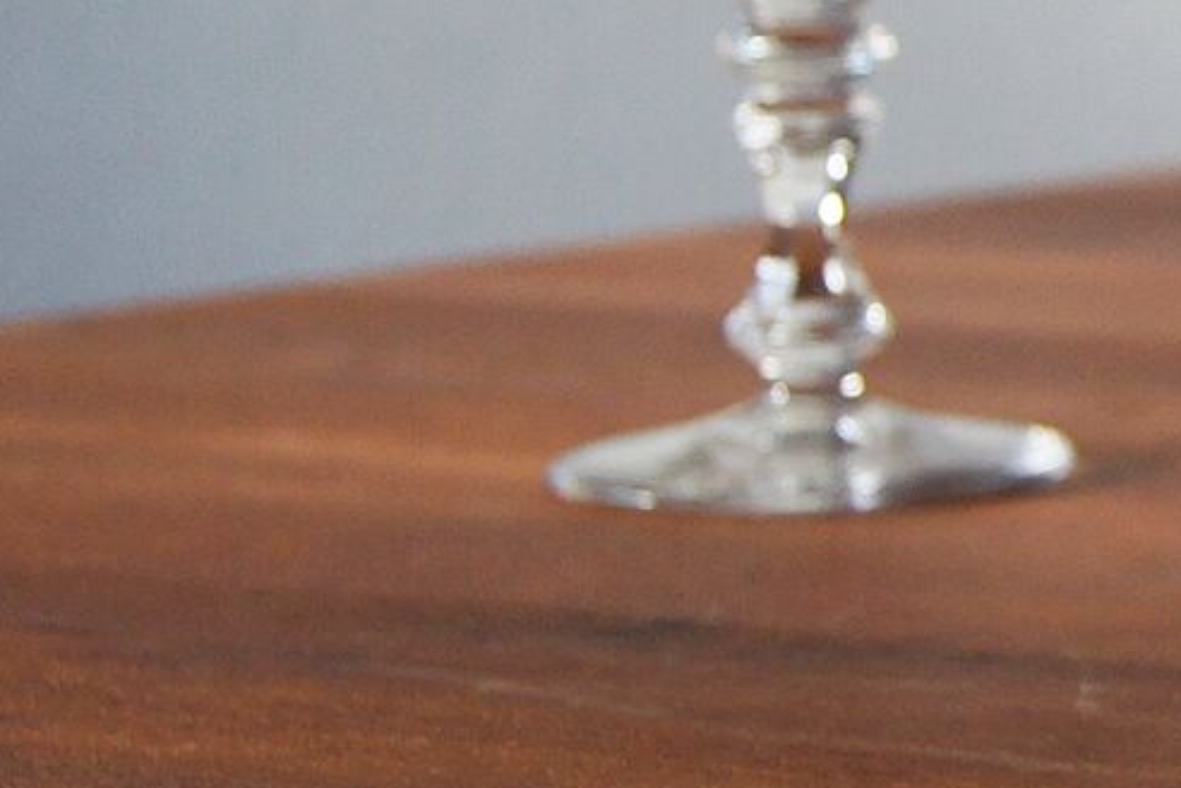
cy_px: -73
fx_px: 6003
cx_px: 2172
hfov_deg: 10.5
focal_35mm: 183
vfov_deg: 7.5
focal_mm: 30
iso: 400
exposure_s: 1/160
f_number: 5.6
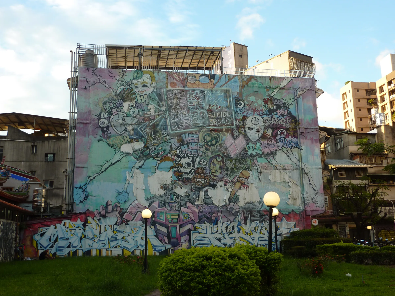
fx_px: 422
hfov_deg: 50.1
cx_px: 198
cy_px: 148
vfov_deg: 38.7
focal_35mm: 37
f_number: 3.6
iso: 80
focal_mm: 6.1
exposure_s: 1/60
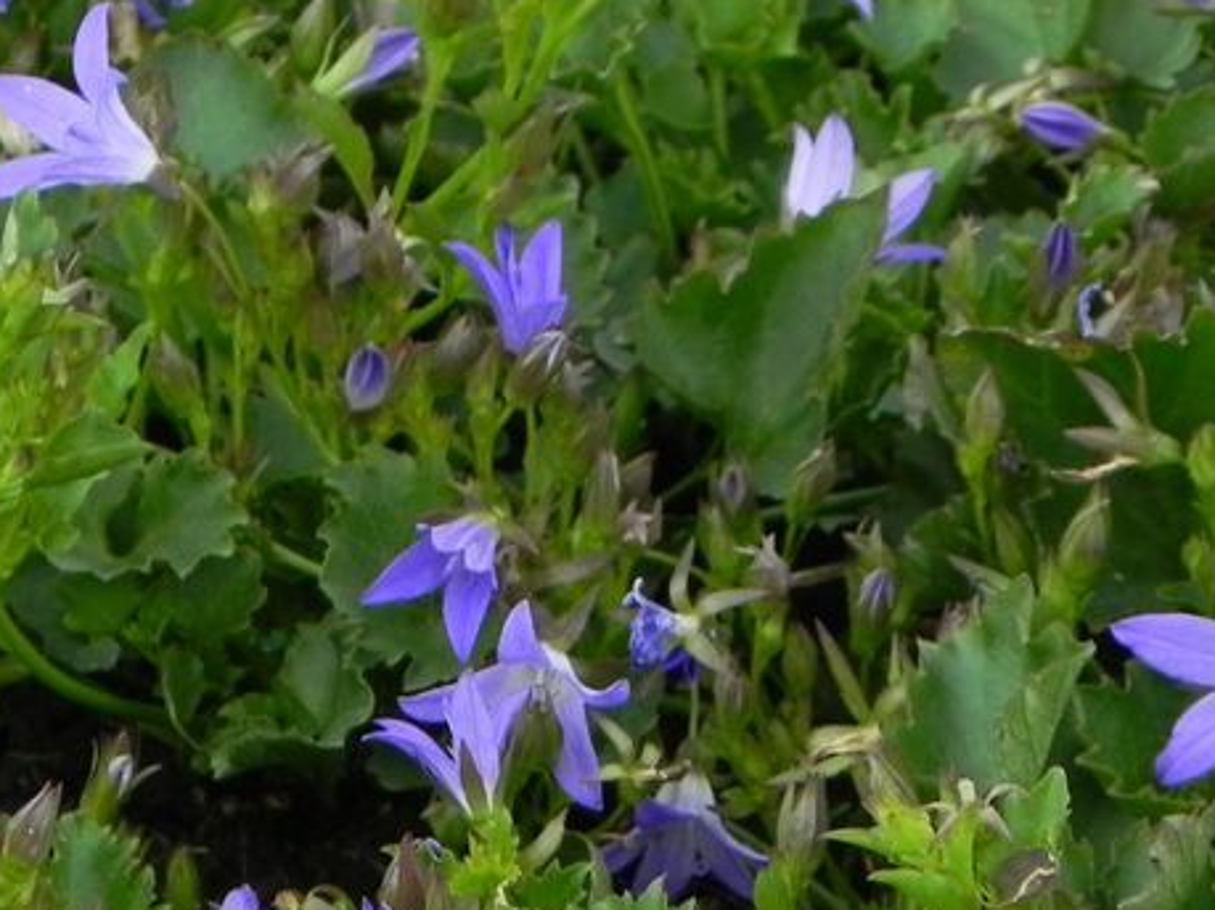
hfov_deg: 2.9
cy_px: 1011
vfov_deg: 2.2
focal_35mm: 677
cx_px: 282
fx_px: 23756
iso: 160
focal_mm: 51.8
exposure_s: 1/100
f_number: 5
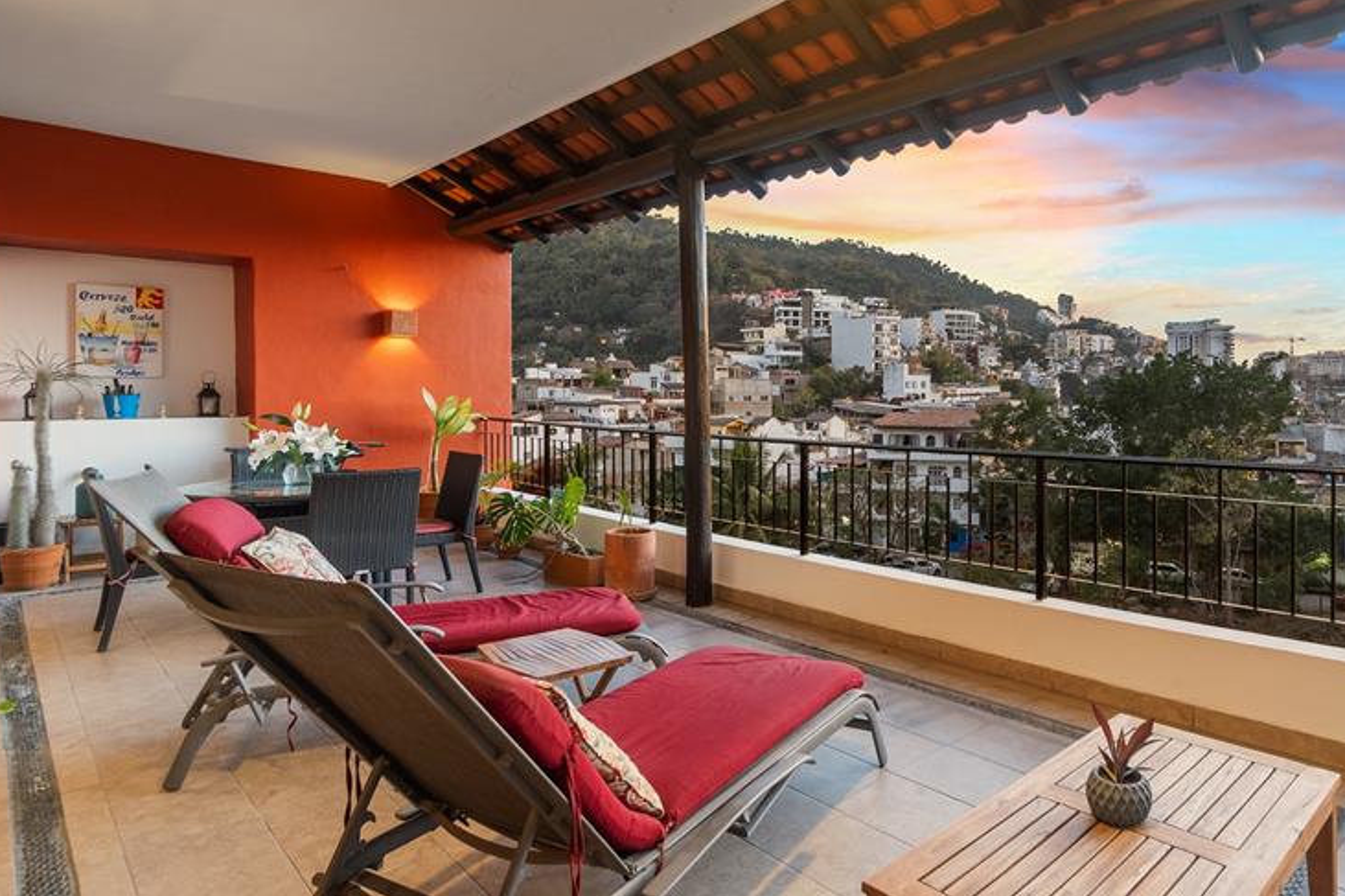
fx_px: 784
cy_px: 405
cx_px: 861
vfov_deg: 59.4
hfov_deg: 79.3
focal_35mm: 21
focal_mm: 10
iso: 500
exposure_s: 1/4
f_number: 8
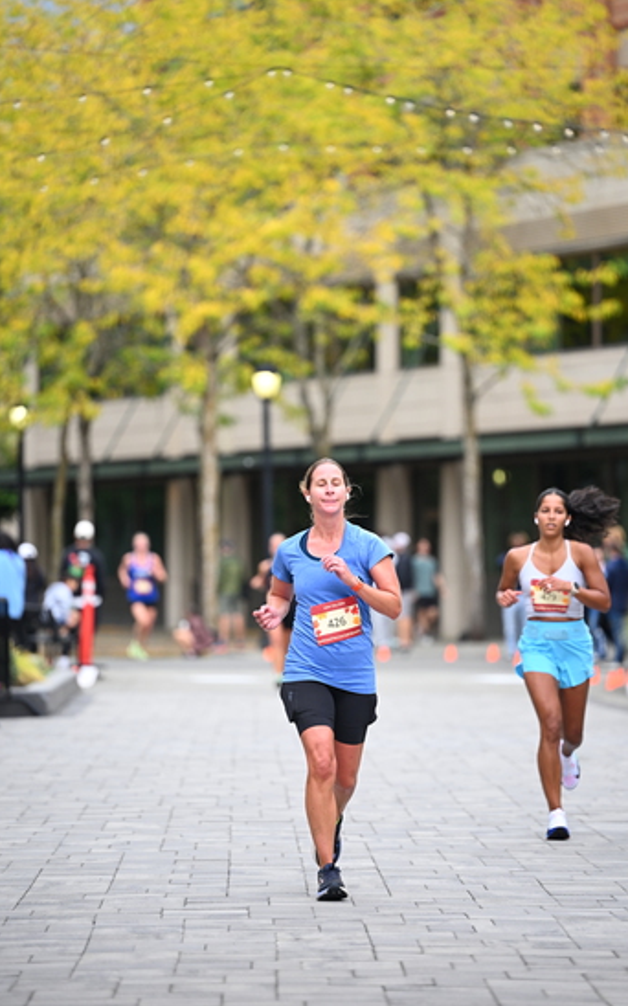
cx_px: 328
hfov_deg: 7.5
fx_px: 4770
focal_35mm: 174
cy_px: 503
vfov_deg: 12.0
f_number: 2.8
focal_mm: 170
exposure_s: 1/1600
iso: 640
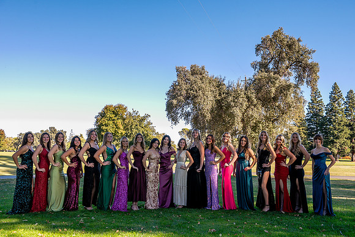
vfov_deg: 40.1
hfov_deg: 57.3
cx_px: 178
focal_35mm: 33
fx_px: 325
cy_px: 118
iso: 320
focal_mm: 32
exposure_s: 1/320
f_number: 6.3
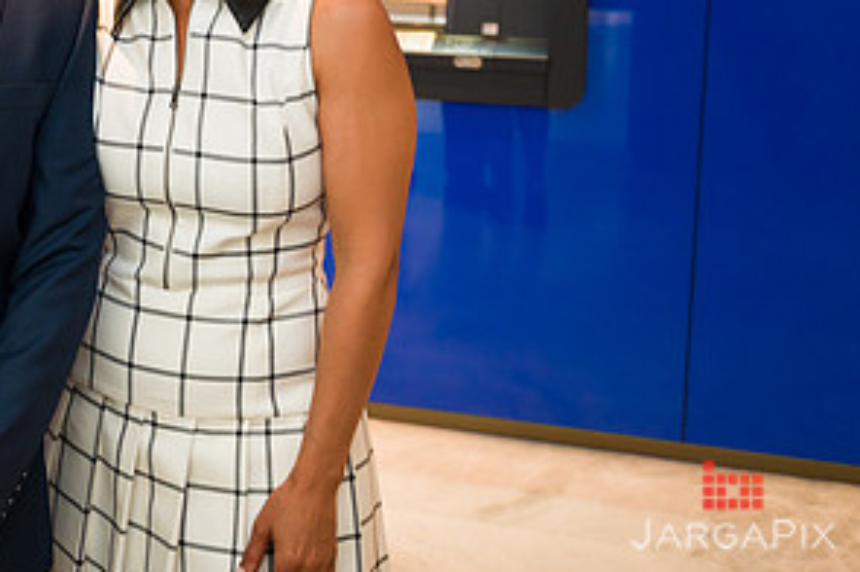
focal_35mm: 70
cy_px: 20
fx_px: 1670
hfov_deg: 27.4
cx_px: 20
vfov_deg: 19.0
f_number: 3.2
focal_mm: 33.5
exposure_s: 1/200
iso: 1000
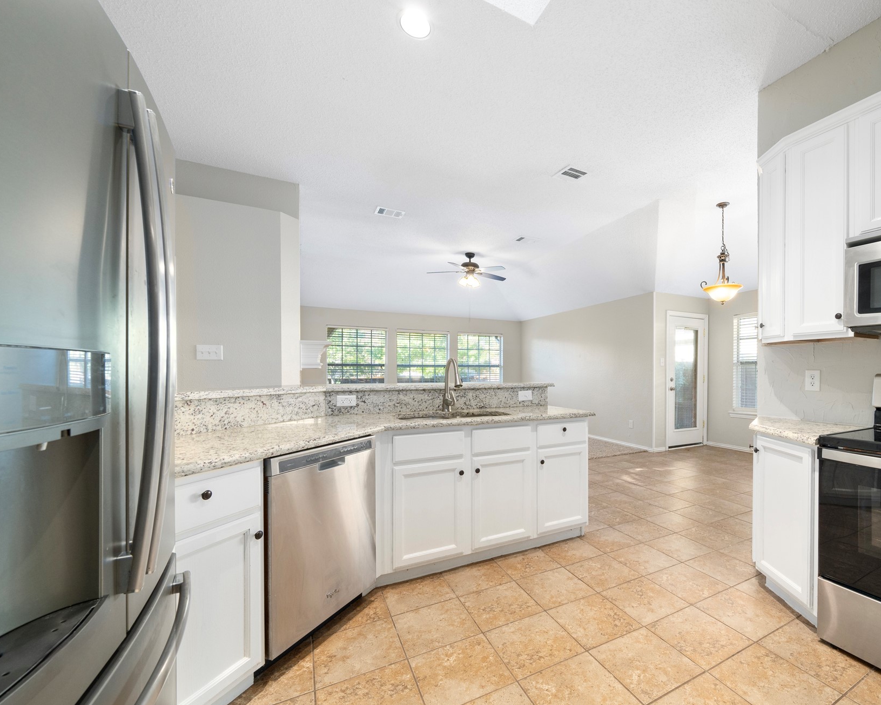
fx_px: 391
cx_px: 538
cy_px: 373
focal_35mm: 15
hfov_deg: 95.2
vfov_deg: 84.0
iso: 800
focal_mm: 12
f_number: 8
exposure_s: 1/4
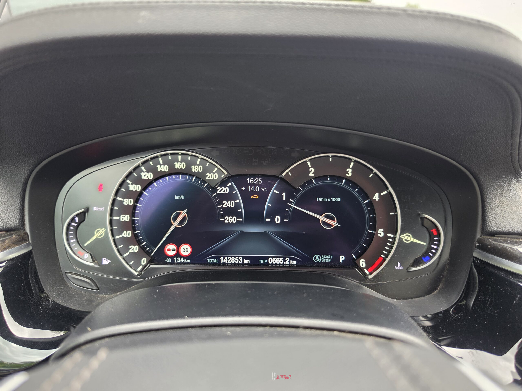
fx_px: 347
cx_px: 261
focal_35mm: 23
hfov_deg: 73.9
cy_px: 196
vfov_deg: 58.9
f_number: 1.4
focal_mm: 6.5
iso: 80
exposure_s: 1/180
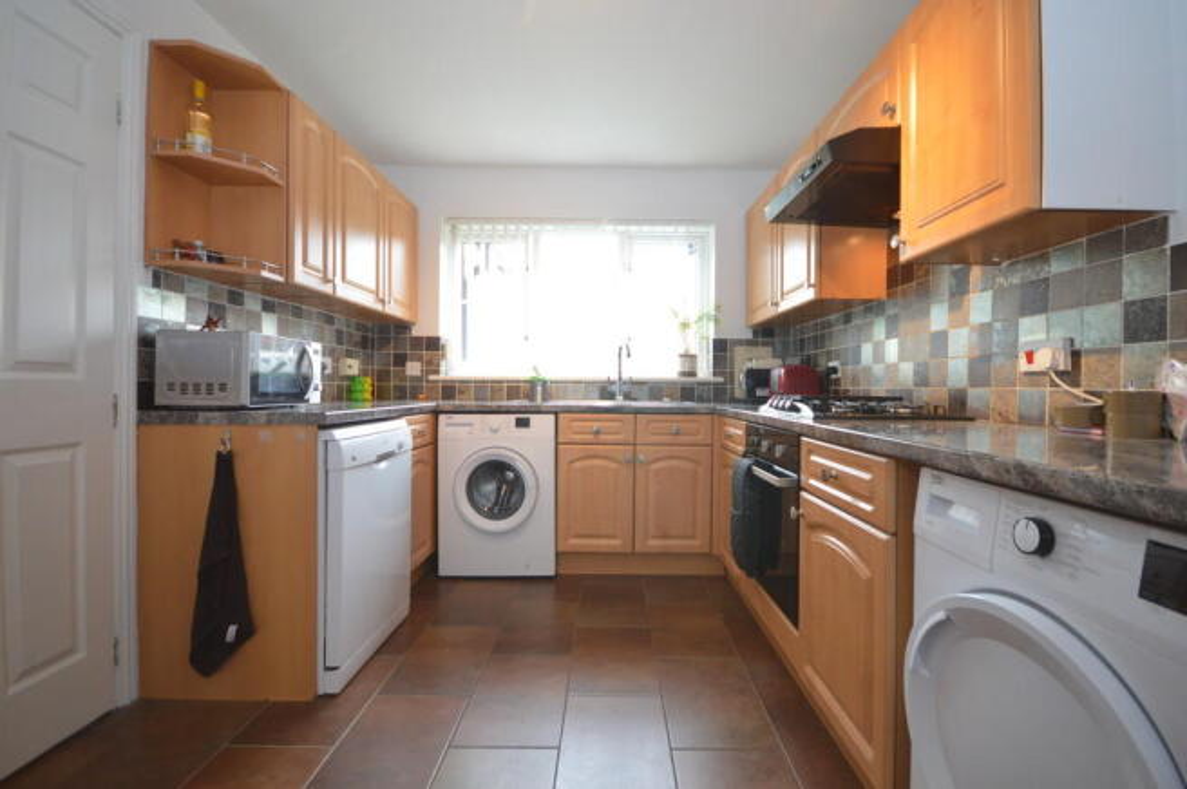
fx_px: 494
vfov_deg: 77.2
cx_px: 594
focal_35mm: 15
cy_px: 394
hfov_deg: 100.4
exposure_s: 1/60
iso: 720
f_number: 4
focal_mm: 10
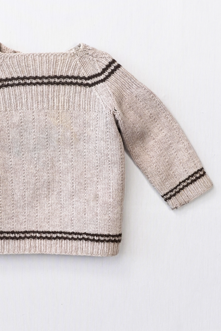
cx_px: 43
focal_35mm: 79
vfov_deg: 25.6
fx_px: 727
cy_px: 210
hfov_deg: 17.1
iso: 320
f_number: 6.3
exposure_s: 1/60
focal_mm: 32
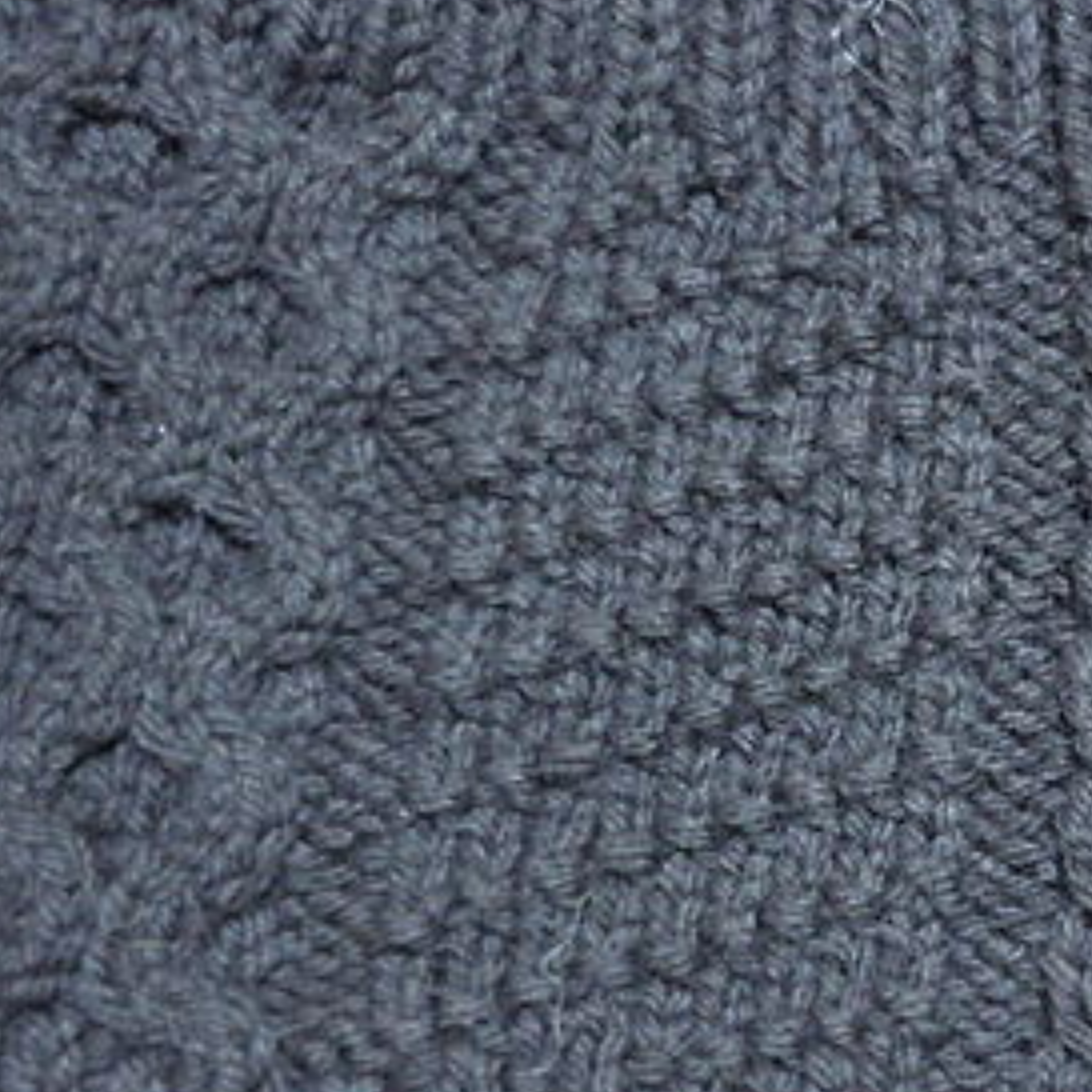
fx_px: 2070
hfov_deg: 28.7
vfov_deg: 29.5
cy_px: 608
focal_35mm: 58
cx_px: 932
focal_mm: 5
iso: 400
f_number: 3.7
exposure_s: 1
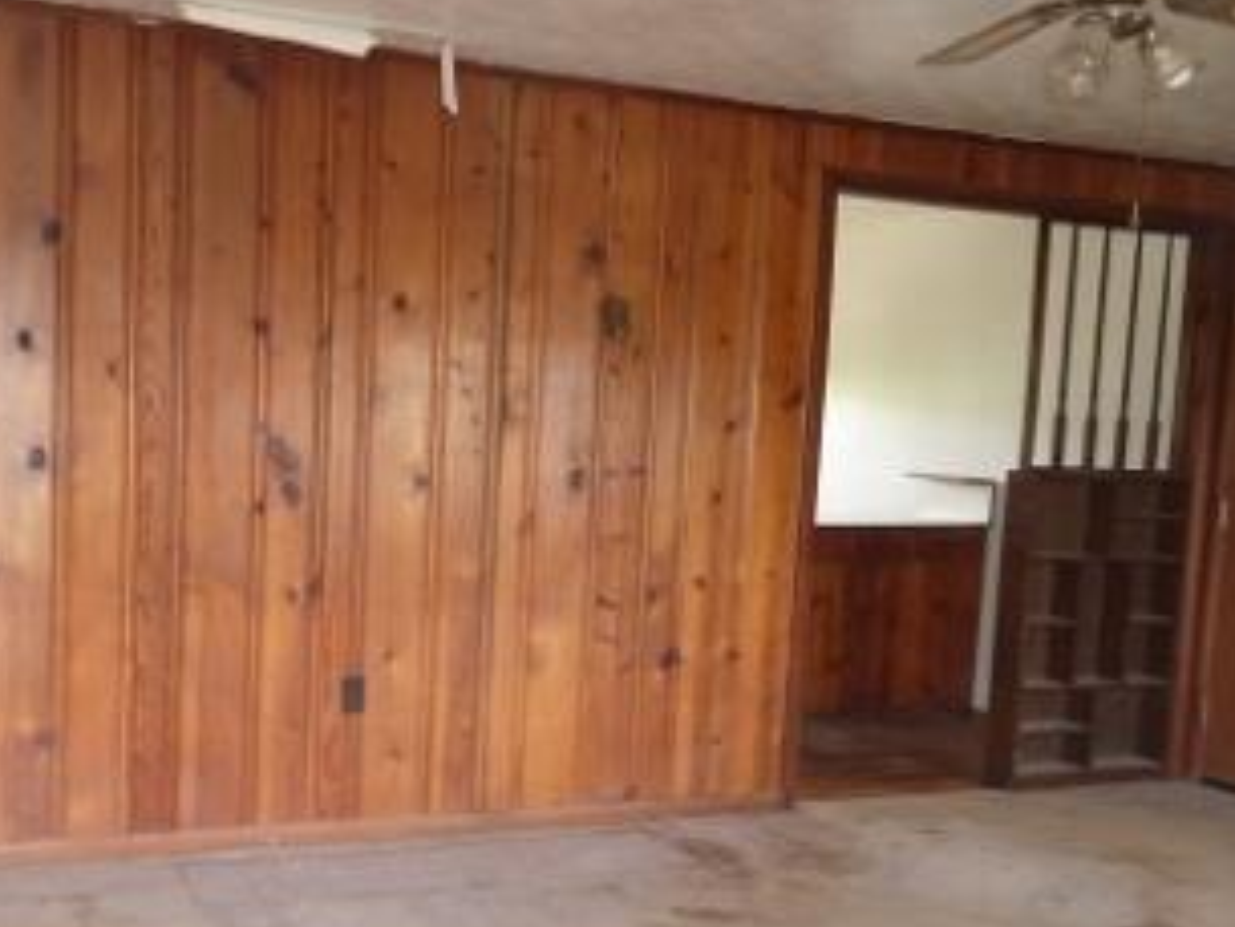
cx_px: 470
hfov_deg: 45.4
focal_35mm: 41
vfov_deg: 35.0
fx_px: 1463
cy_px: 565
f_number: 3.3
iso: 200
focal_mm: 4.1
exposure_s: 1/30
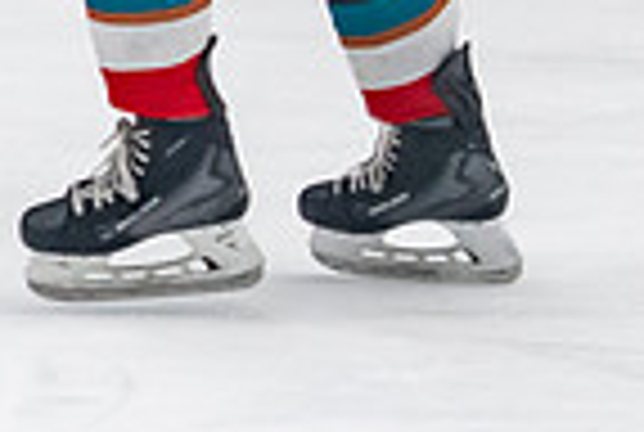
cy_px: -264
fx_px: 15255
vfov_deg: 1.6
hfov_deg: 2.4
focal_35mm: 851
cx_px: -705
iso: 2000
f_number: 3.2
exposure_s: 1/640
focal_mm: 110
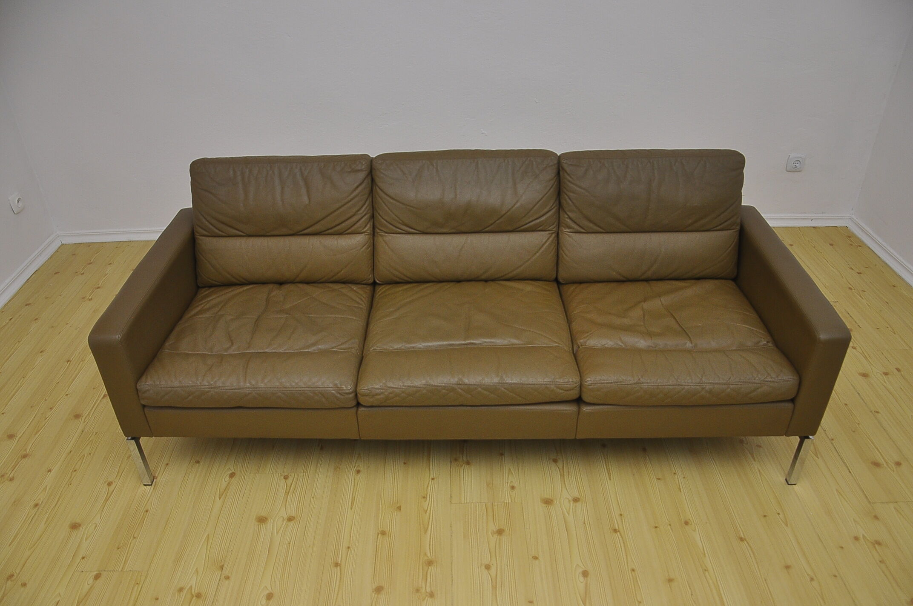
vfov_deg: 47.8
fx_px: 684
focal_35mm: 27
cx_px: 456
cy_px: 303
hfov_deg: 67.4
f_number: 4
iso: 400
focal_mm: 18
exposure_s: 1/200
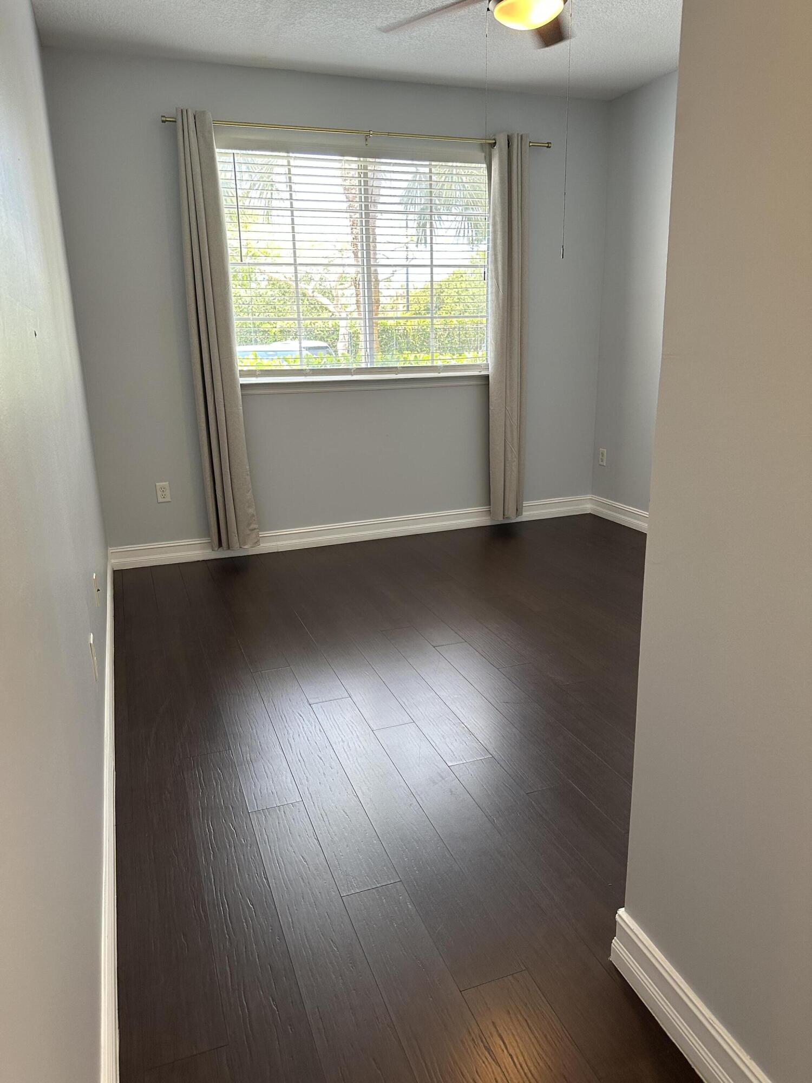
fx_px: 751
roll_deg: -0.1
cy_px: 542
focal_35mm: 24
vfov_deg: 71.6
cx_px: 406
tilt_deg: -14.5
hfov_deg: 56.8
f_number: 1.78
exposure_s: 1/120
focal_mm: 6.86
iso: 200
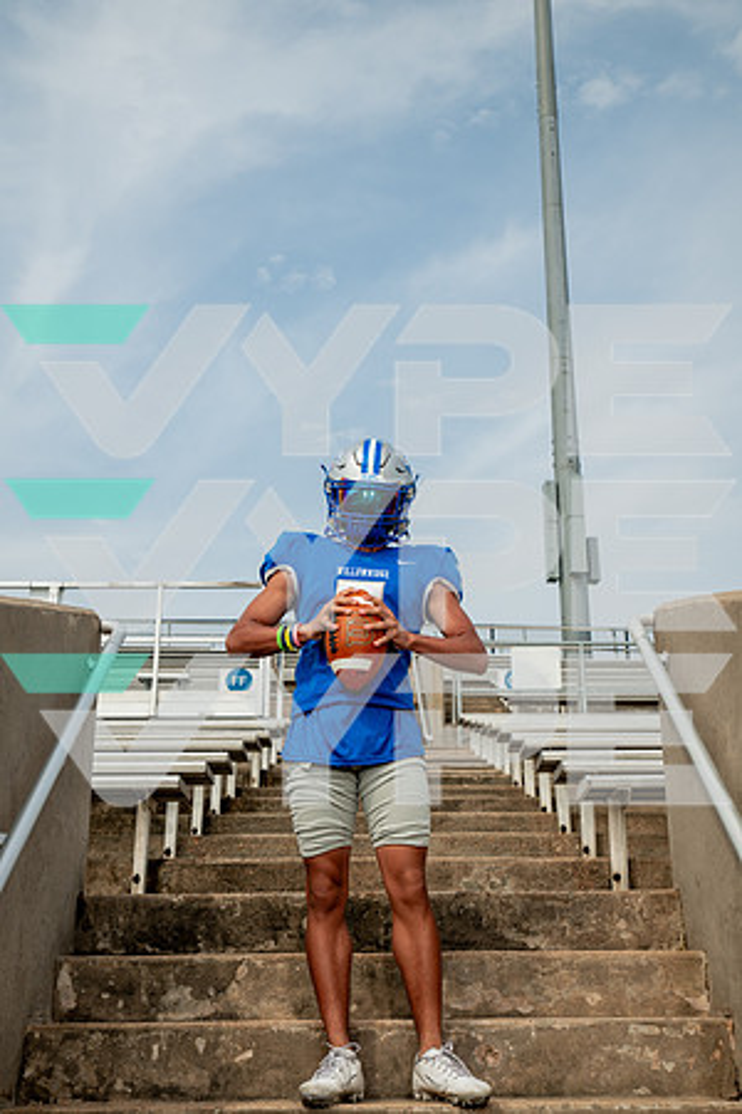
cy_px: 557
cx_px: 371
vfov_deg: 42.7
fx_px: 1422
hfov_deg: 29.2
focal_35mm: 46
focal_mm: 46
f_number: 7.1
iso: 125
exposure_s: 1/400
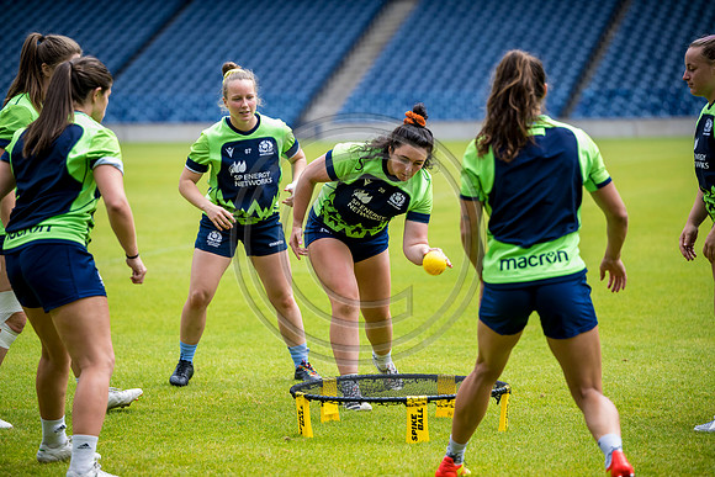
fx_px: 2980
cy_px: 238
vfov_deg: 9.2
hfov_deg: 13.7
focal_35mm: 150
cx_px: 358
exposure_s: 1/1250
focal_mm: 150
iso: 800
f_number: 3.2
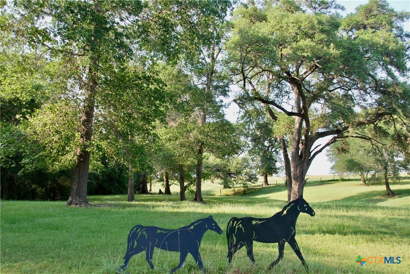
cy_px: 137
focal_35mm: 44
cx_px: 205
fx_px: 496
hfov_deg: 44.9
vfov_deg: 30.9
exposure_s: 1/125
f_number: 5.6
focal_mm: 29
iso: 125
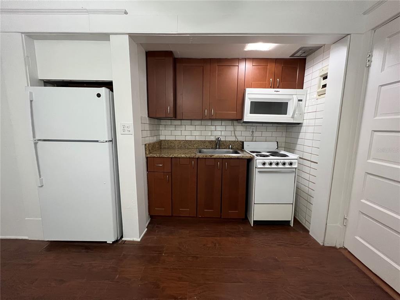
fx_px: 150
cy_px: 150
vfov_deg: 89.9
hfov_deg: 106.2
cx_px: 200
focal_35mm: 13
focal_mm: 1.57
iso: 640
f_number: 1.8
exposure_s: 1/60
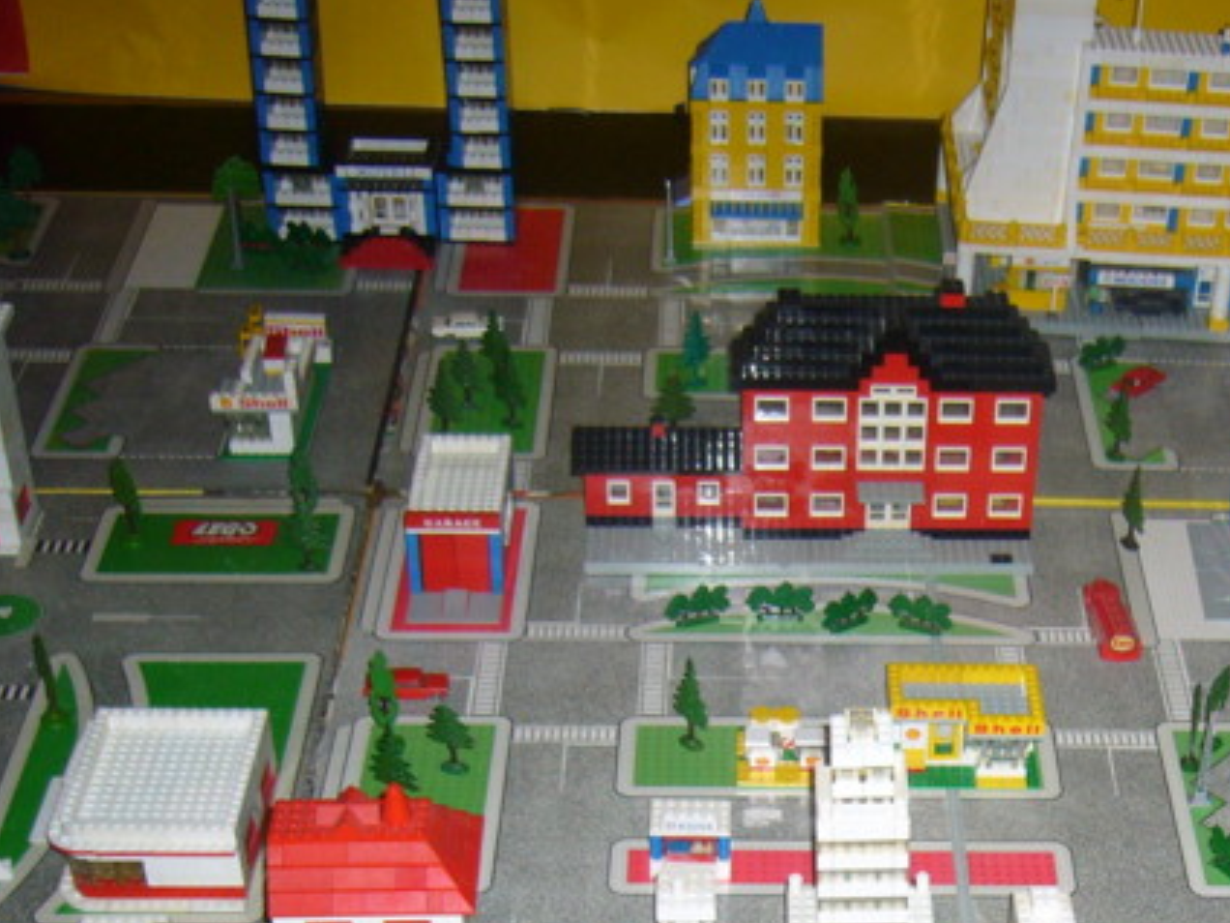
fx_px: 2345
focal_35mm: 66
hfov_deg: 28.9
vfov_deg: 21.8
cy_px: 792
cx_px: 952
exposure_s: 1/30
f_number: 2.8
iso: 100
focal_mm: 5.8
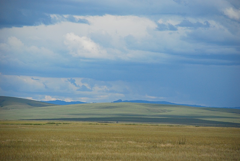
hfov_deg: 10.1
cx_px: 120
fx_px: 1352
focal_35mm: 202
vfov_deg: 6.8
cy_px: 80
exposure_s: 1/2000
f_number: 6.3
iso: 400
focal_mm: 135
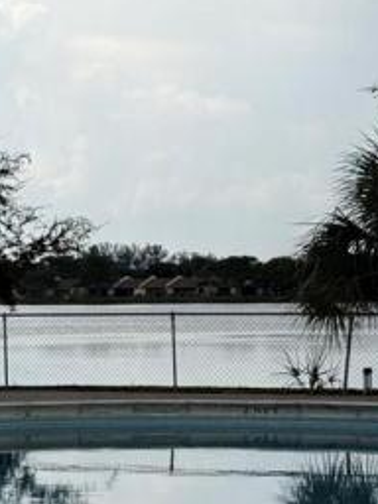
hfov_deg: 10.7
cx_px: -104
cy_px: 476
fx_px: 1966
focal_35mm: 135
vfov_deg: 14.4
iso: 64
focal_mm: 6.76
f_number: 1.78
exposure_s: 1/2494
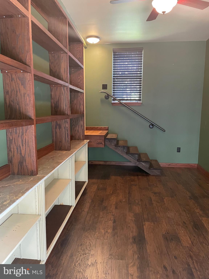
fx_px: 209
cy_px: 140
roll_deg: -0.2
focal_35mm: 26
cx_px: 104
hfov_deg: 53.1
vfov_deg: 67.3
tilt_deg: -7.6
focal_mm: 4.2
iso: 500
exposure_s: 1/40
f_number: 1.6
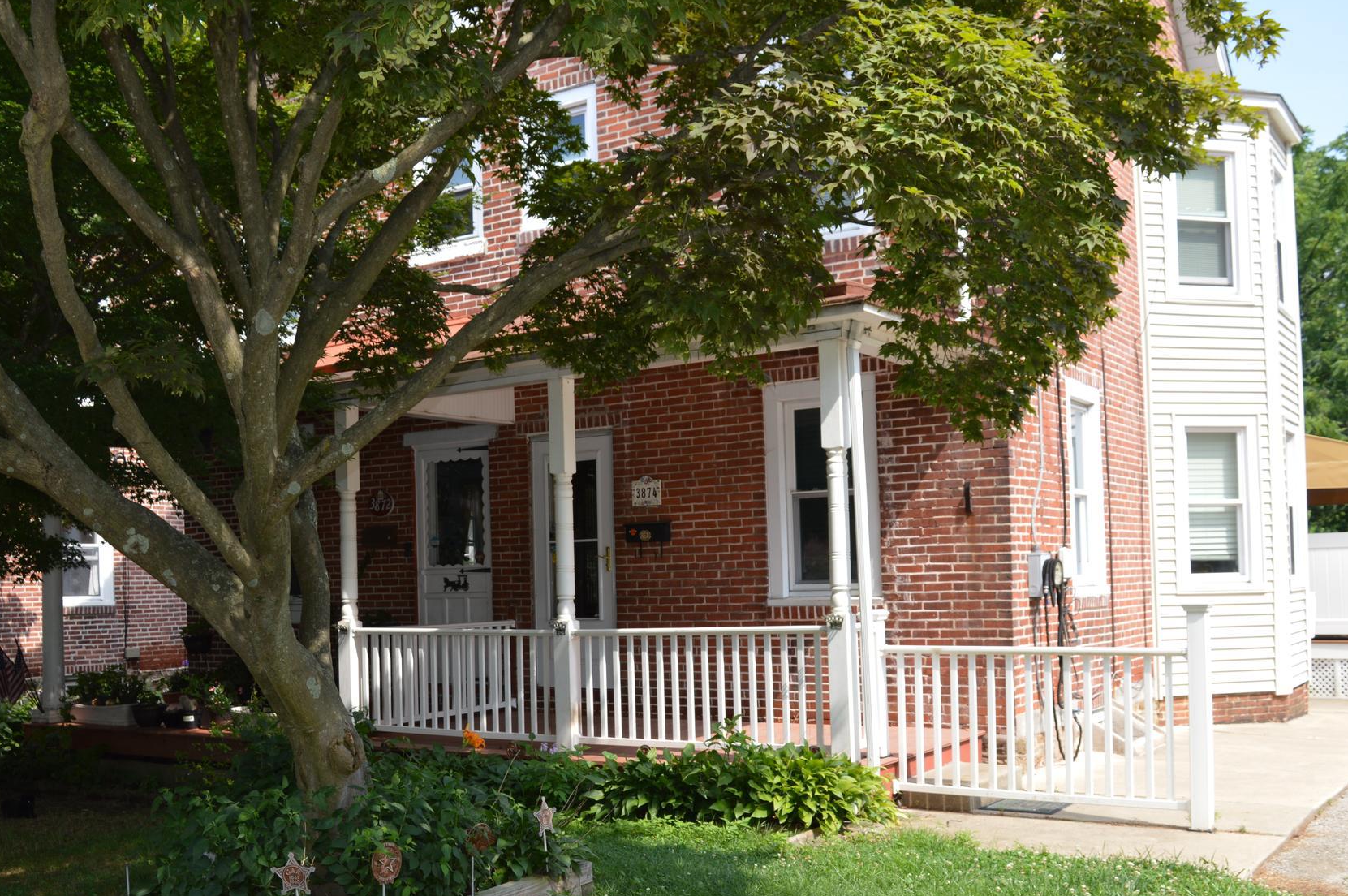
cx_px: 644
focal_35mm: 37
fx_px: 1384
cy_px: 548
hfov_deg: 51.9
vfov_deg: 35.7
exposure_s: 1/200
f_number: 6.3
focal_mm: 20
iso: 100
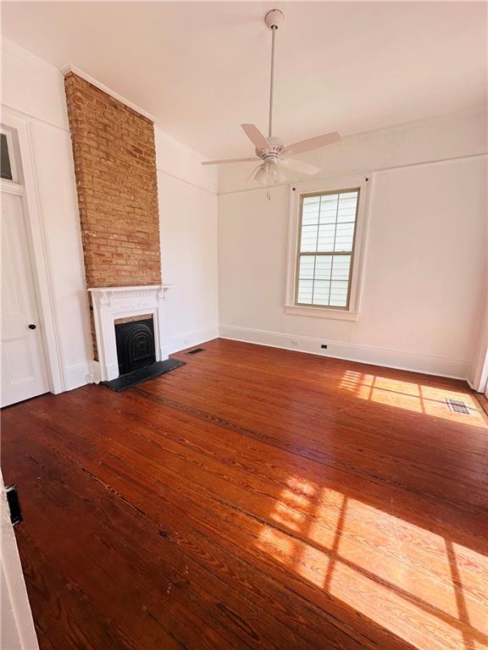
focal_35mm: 14
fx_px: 263
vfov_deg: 102.1
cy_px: 325
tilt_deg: -13.3
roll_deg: +1.1
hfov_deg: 85.7
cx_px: 244
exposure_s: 1/132
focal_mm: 2.22
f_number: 2.2
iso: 40
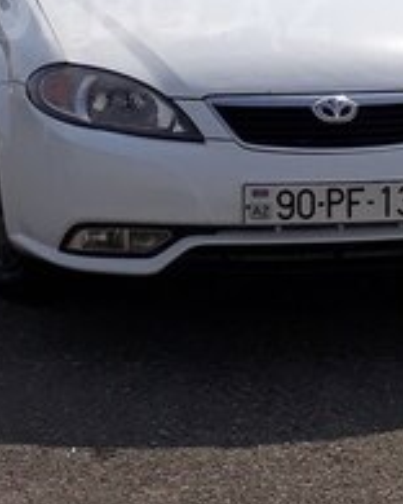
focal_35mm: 67
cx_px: 132
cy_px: 10
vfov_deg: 26.9
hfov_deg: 22.7
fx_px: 999
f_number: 1.9
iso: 40
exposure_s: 1/3058
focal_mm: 3.6
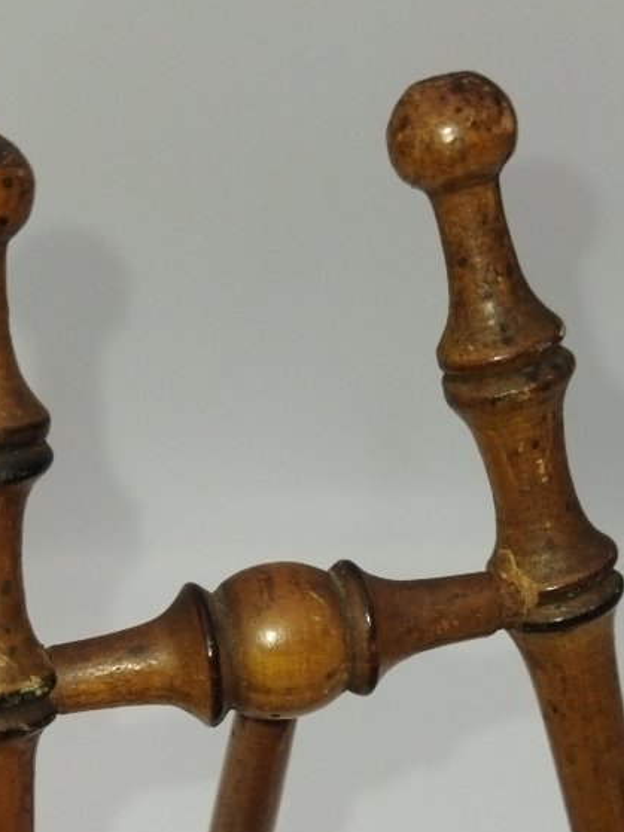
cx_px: 343
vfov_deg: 32.7
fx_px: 1395
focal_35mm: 58
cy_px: 604
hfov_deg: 25.2
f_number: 1.79
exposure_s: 1/100
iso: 194
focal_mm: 4.71
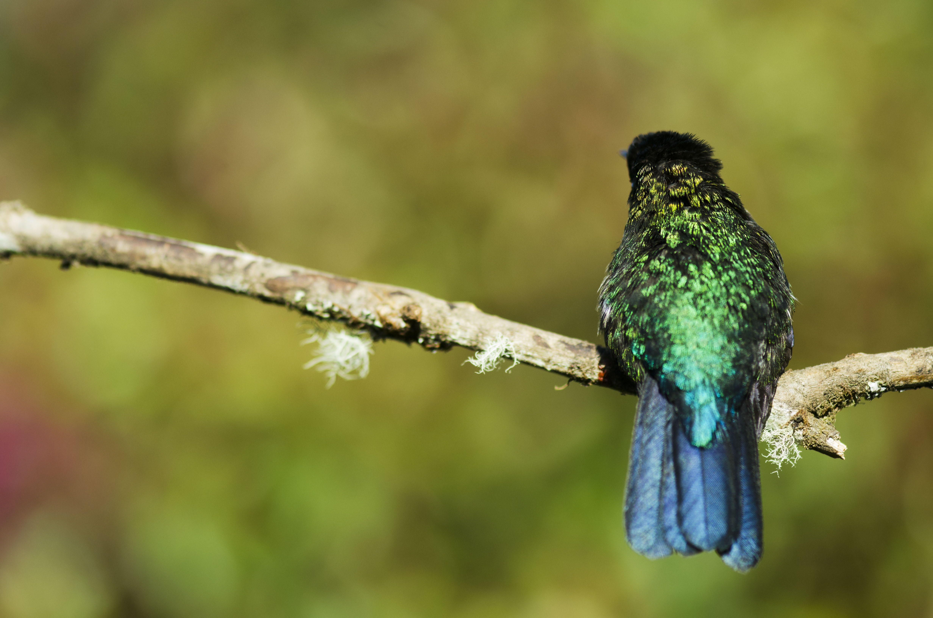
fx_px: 4073
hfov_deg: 13.1
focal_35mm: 158
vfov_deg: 8.7
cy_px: 309
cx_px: 466
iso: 400
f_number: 4
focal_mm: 105
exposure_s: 1/2000
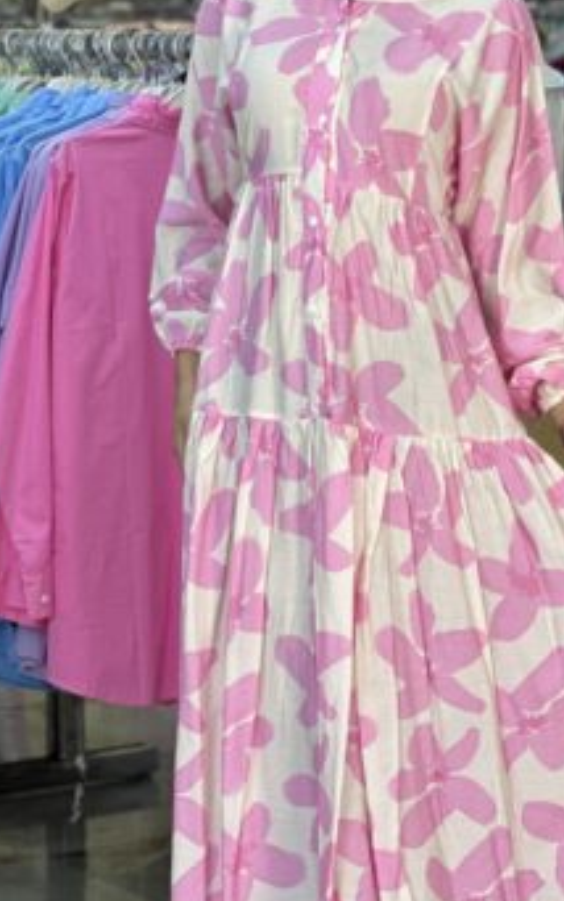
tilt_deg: -2.5
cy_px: 224
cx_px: 488
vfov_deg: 14.6
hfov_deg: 9.1
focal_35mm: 143
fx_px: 3514
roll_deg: +1.0
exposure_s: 1/100
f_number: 2.8
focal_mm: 9
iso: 50
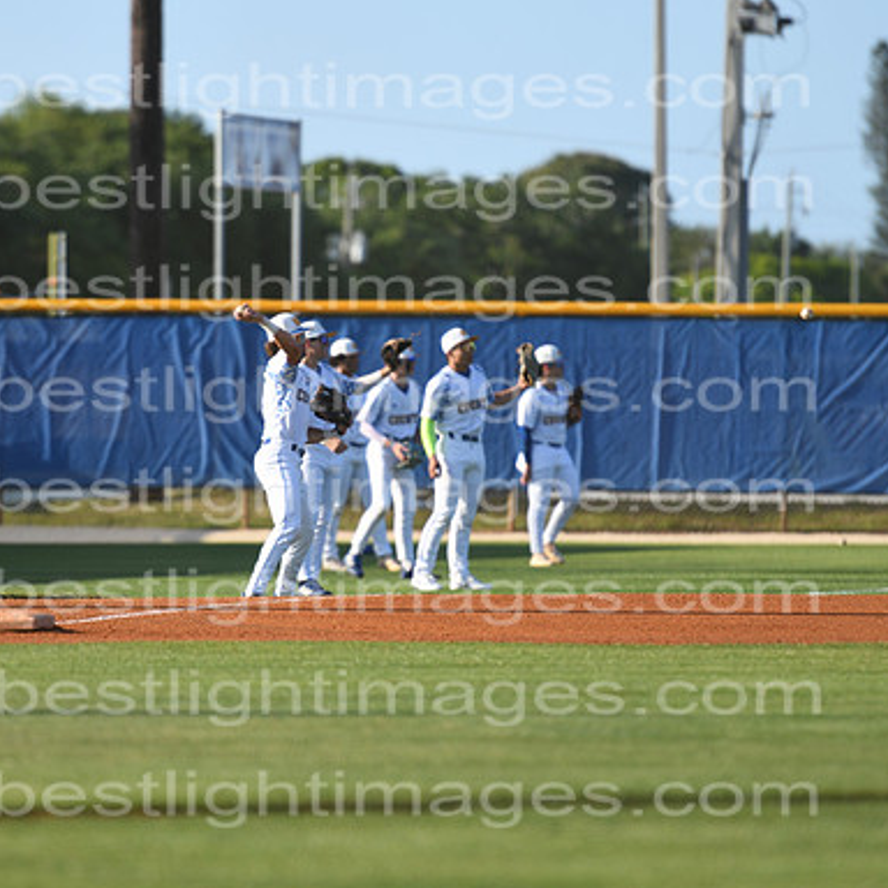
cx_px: 296
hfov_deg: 4.6
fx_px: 11174
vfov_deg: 4.6
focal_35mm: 385
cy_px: 445
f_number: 2.8
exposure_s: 1/1250
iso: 100
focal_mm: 200
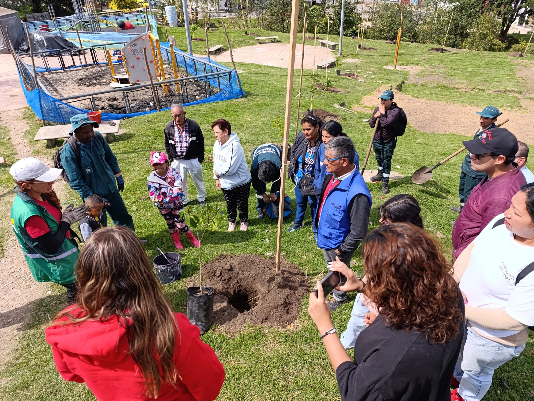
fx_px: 370
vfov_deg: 56.8
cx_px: 265
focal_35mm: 24
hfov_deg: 71.6
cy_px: 195
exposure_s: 1/336
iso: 50
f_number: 1.6
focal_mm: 6.14
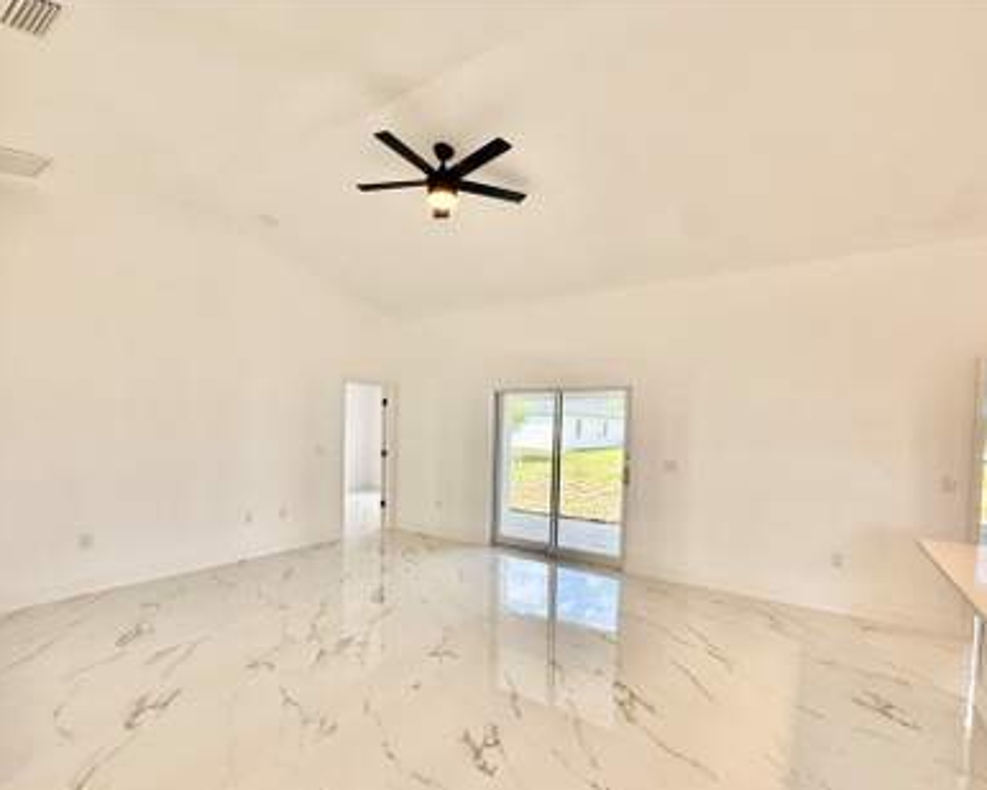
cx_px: 483
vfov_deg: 76.6
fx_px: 497
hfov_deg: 89.6
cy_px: 450
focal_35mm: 17
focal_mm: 2.22
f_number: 2.2
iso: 64
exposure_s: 1/174
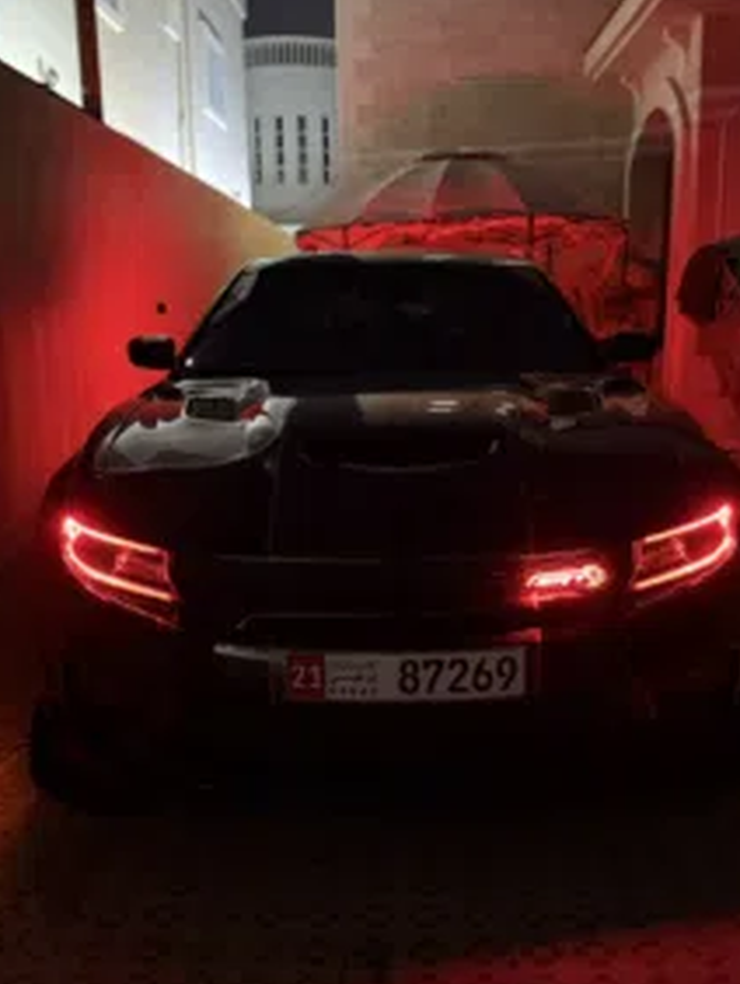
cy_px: 482
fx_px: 968
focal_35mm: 34
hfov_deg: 41.8
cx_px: 401
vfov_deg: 53.9
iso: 1600
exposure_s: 1/16
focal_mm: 6.76
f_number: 1.78
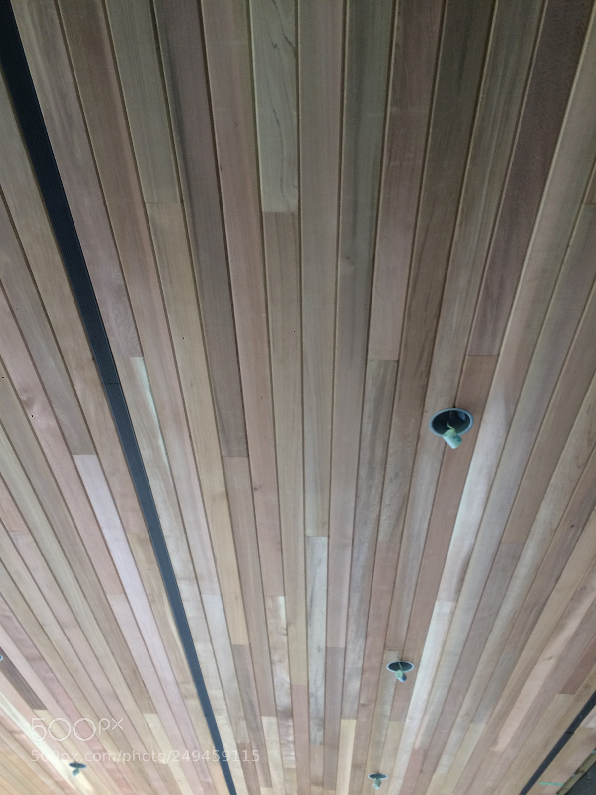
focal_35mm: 29
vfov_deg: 61.7
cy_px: 398
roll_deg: -1.4
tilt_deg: +42.4
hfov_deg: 48.2
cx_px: 298
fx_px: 666
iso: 64
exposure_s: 1/120
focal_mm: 4.15
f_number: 2.2
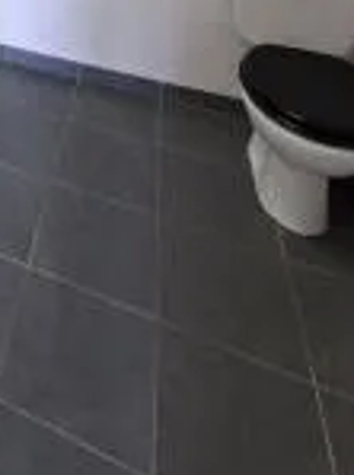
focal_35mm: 35
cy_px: -118
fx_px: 479
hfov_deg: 32.5
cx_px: -83
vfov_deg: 37.2
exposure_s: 1/40
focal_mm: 1.74
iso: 160
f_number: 2.2
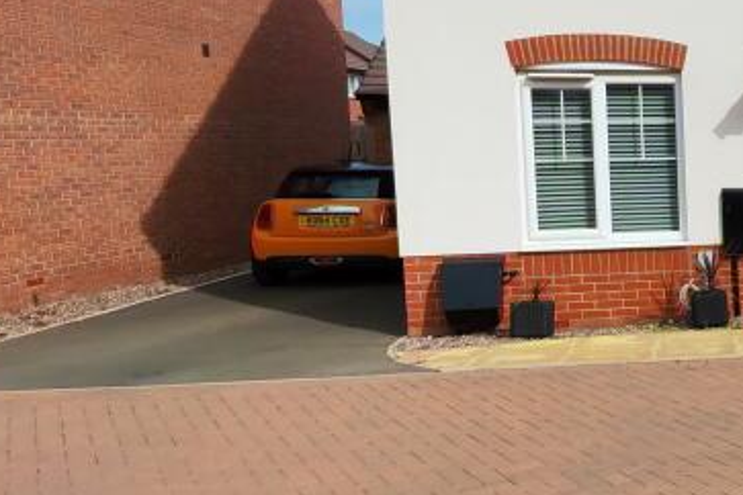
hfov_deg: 32.3
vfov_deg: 28.6
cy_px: 237
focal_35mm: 47
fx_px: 970
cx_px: 954
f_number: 2.2
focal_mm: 1.96
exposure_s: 1/1500
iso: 50
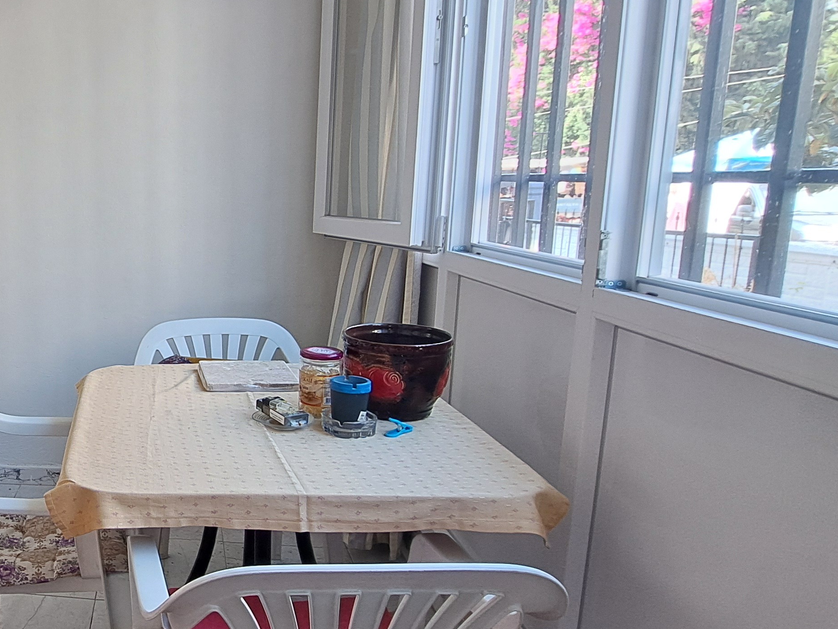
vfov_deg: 49.7
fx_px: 678
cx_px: 38
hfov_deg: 52.9
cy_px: 340
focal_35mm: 28
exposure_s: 1/50
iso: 50
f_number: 2.2
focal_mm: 1.74
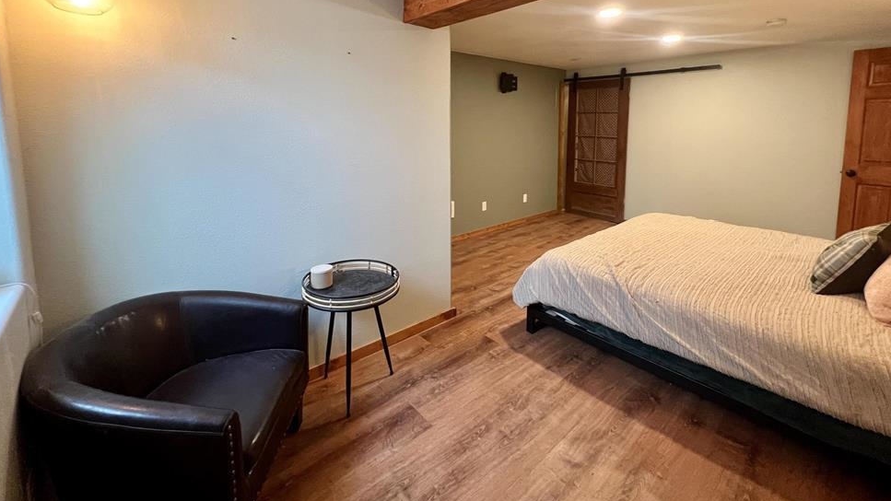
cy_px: 158
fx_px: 354
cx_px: 463
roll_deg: +0.2
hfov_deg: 102.9
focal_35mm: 15
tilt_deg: -5.7
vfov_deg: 68.1
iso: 400
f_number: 1.8
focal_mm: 1.57
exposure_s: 1/60
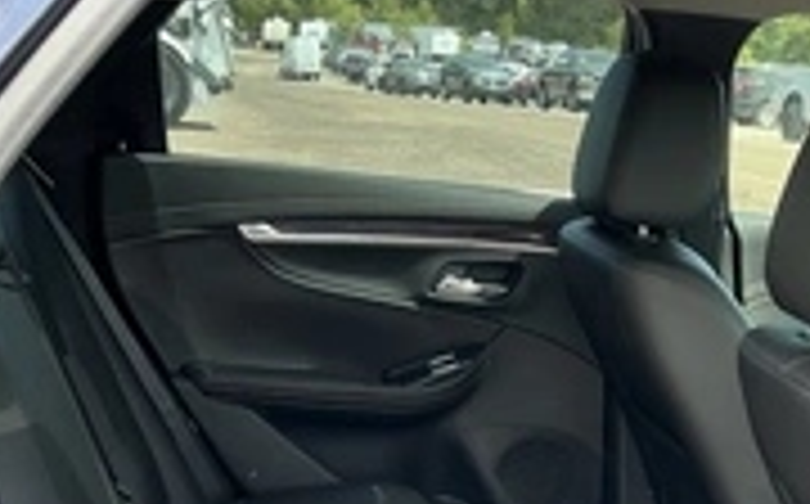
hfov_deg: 31.0
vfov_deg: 18.6
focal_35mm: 66
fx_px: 1455
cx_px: 490
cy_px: 598
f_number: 1.8
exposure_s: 1/122
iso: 32
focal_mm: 3
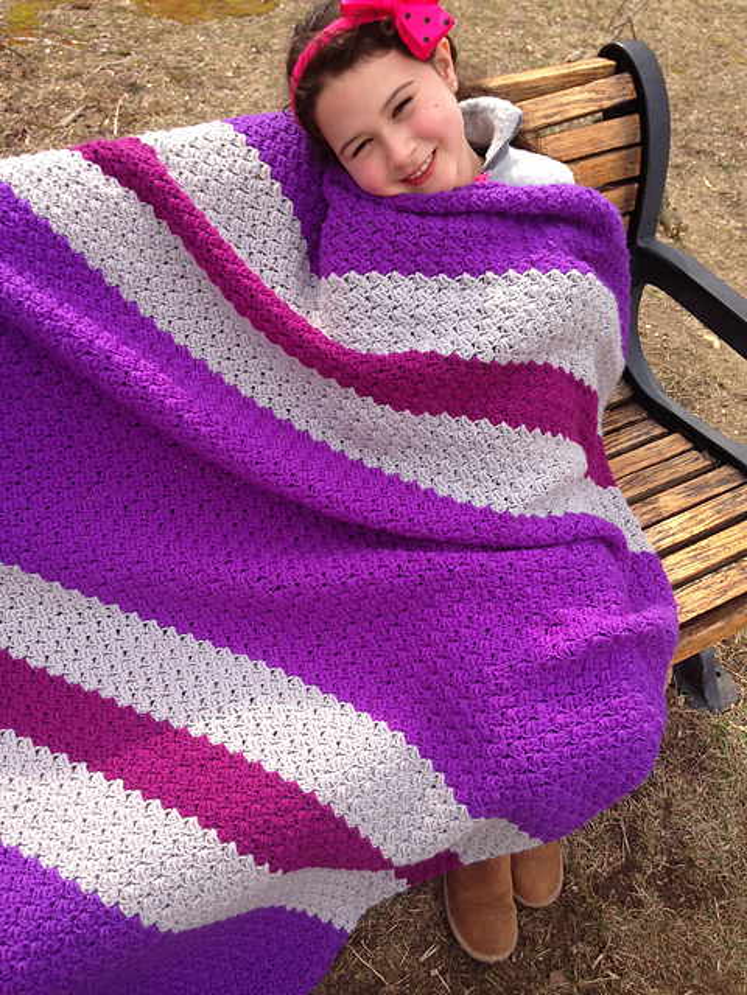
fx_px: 950
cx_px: 374
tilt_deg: -46.5
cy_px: 498
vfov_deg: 55.4
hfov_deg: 42.9
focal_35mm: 33
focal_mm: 4.12
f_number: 2.4
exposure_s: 1/723
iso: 50
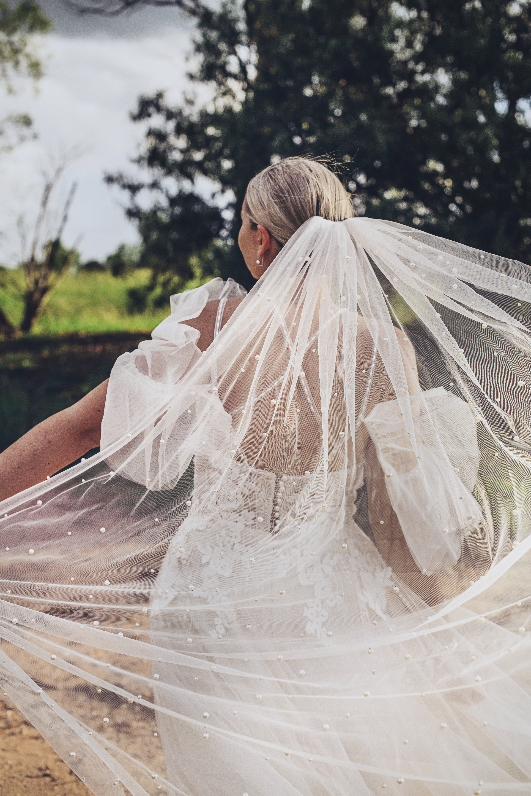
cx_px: 266
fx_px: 1106
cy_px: 398
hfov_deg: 27.0
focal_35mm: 50
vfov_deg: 39.6
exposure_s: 1/3200
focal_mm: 50
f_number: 4
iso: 250
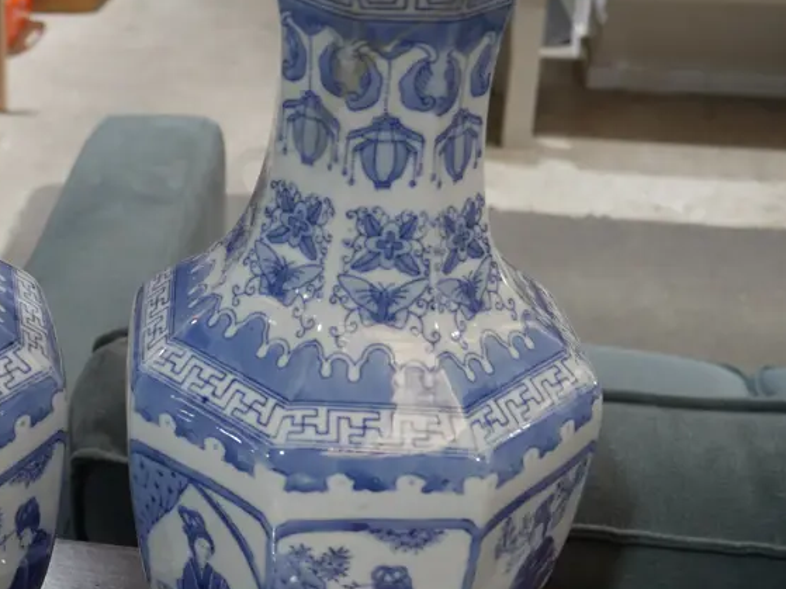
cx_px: 91
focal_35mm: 66
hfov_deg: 28.4
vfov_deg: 22.2
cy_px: 304
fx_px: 1498
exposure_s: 1/60
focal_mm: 18
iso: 320
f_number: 4
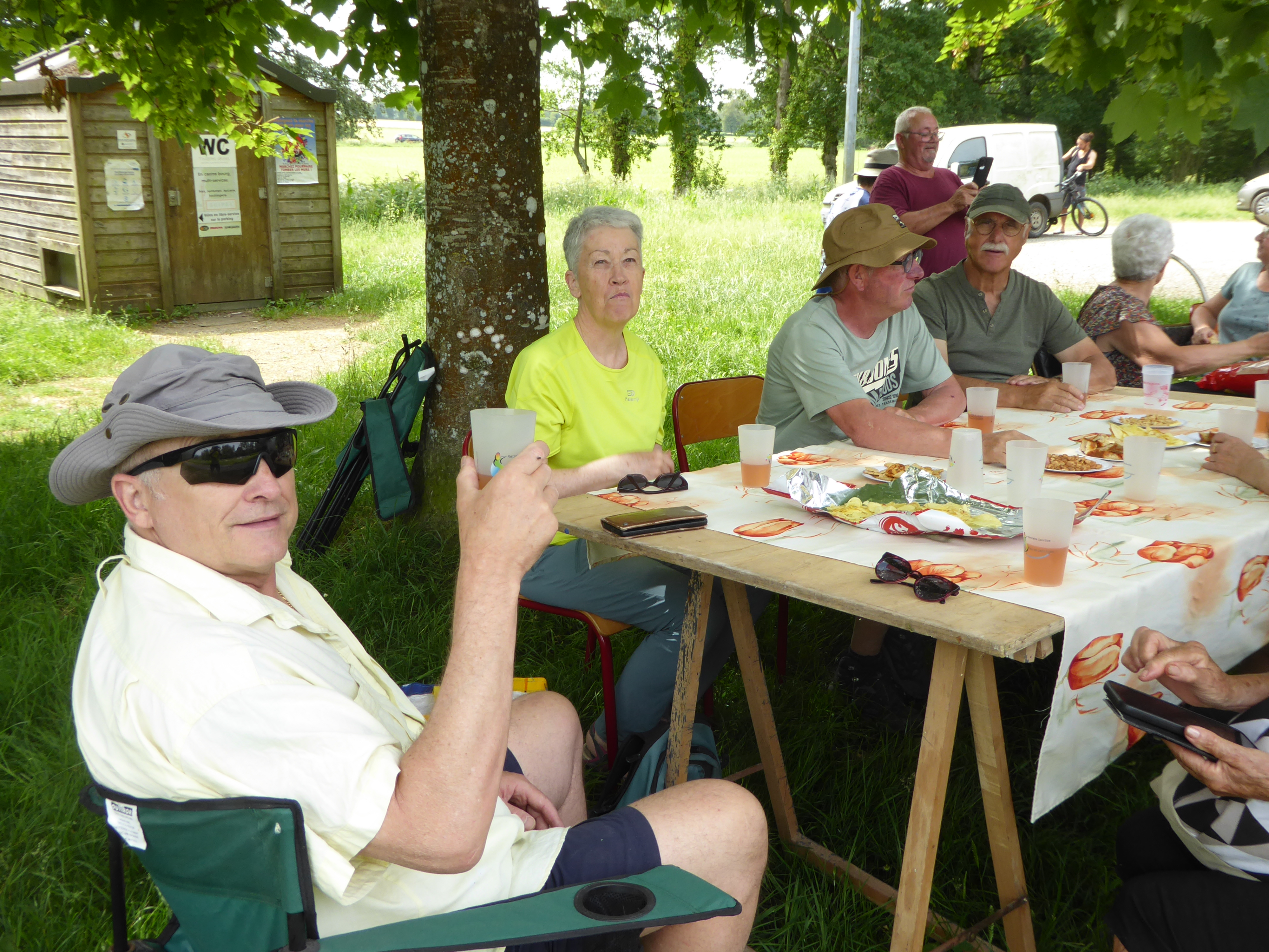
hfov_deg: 55.4
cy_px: 476
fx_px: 1210
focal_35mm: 33
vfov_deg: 42.9
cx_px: 634
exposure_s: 1/100
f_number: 4
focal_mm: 5.8
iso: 80
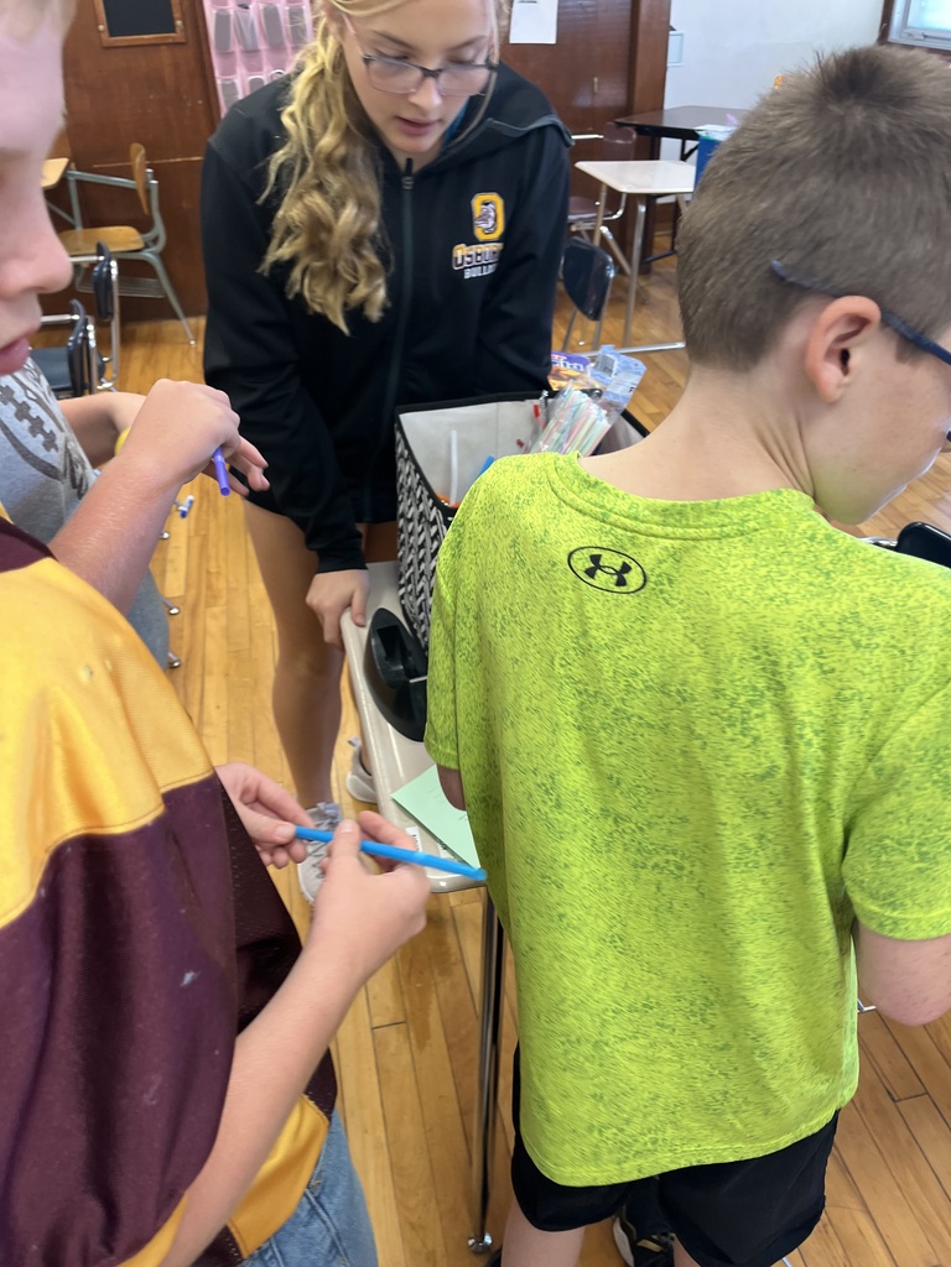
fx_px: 952
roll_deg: +2.5
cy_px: 634
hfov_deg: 53.1
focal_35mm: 26
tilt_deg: -34.7
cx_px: 476
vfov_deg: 67.3
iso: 64
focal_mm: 5.1
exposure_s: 1/60
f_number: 1.6
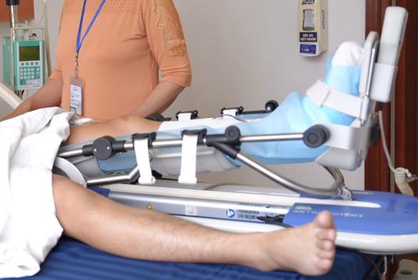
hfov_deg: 30.1
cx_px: 72
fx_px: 756
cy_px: 68
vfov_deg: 20.8
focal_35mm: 65
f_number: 2.8
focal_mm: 35
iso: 250
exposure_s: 1/160
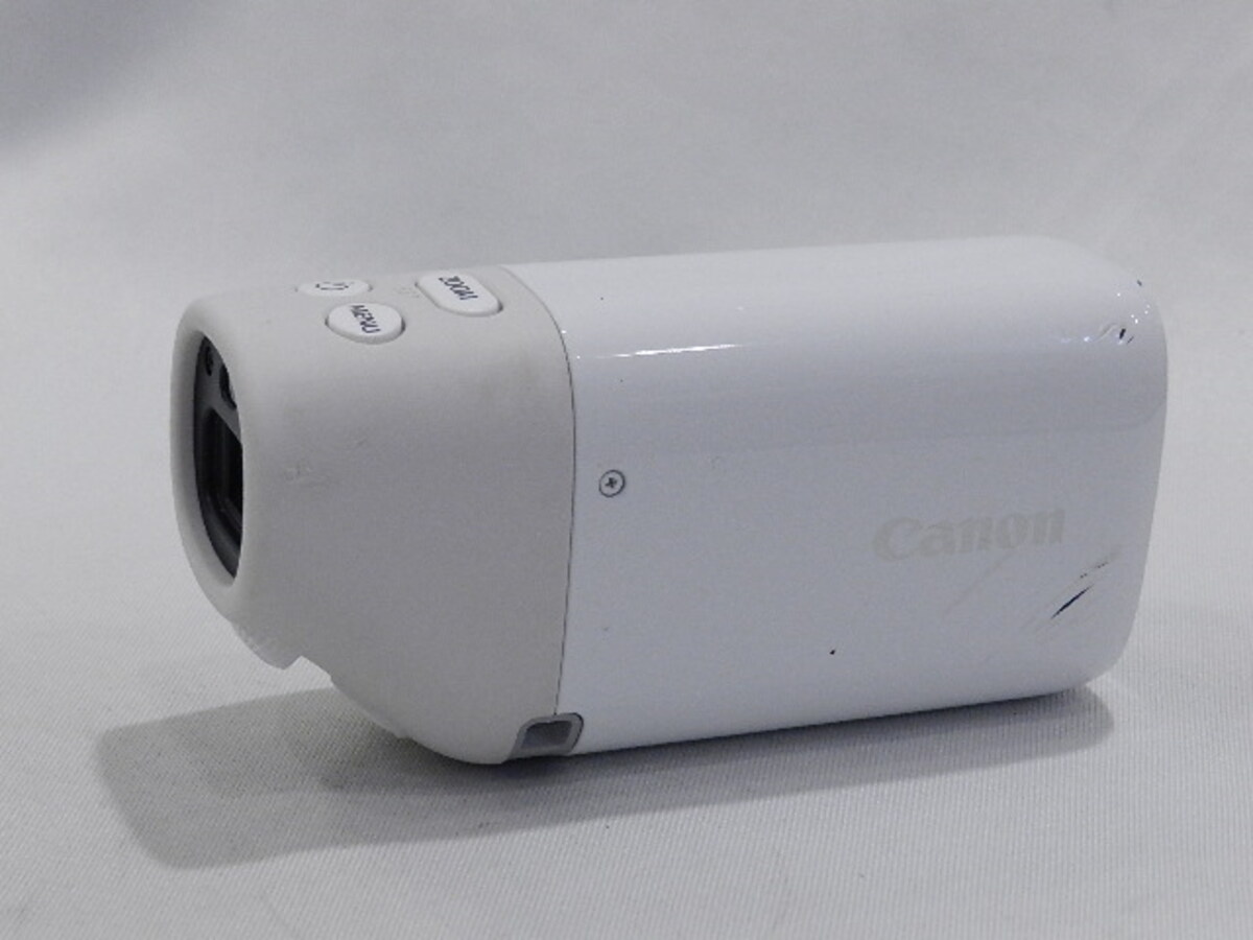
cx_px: 626
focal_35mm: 84
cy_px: 470
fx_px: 3041
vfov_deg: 17.6
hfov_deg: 23.3
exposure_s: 1/125
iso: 720
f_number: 4.4
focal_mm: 14.9
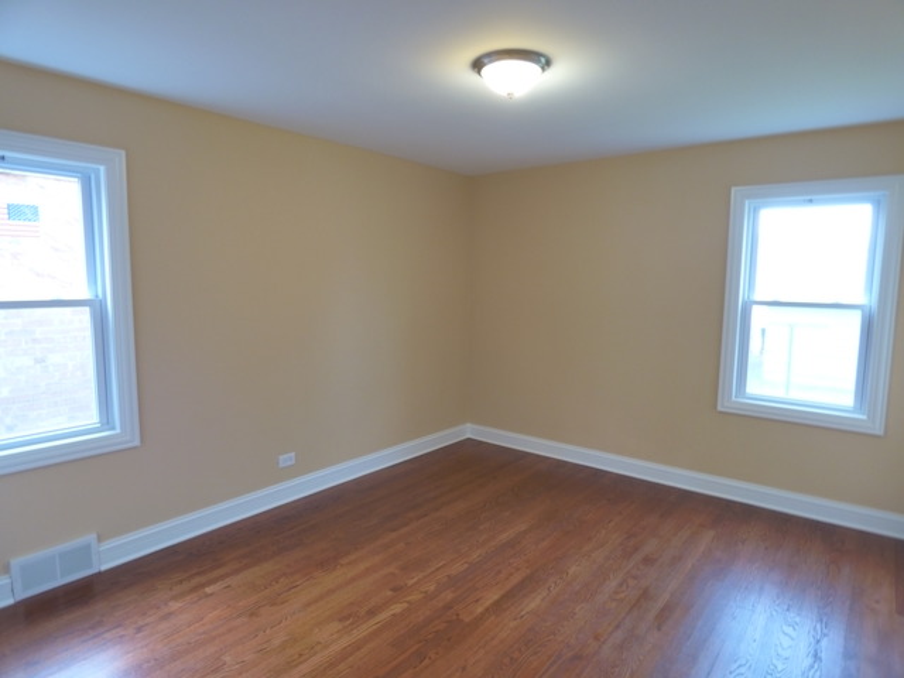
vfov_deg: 66.0
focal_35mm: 20
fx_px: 522
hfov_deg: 81.7
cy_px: 339
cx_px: 452
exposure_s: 1/10
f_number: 3.5
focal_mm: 3.58
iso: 400
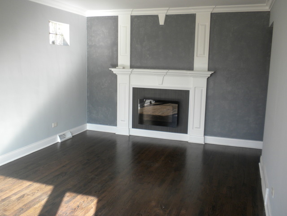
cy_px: 108
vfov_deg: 38.7
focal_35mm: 37
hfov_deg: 50.1
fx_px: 307
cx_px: 144
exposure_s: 1/65
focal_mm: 6.6
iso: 109
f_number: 3.5
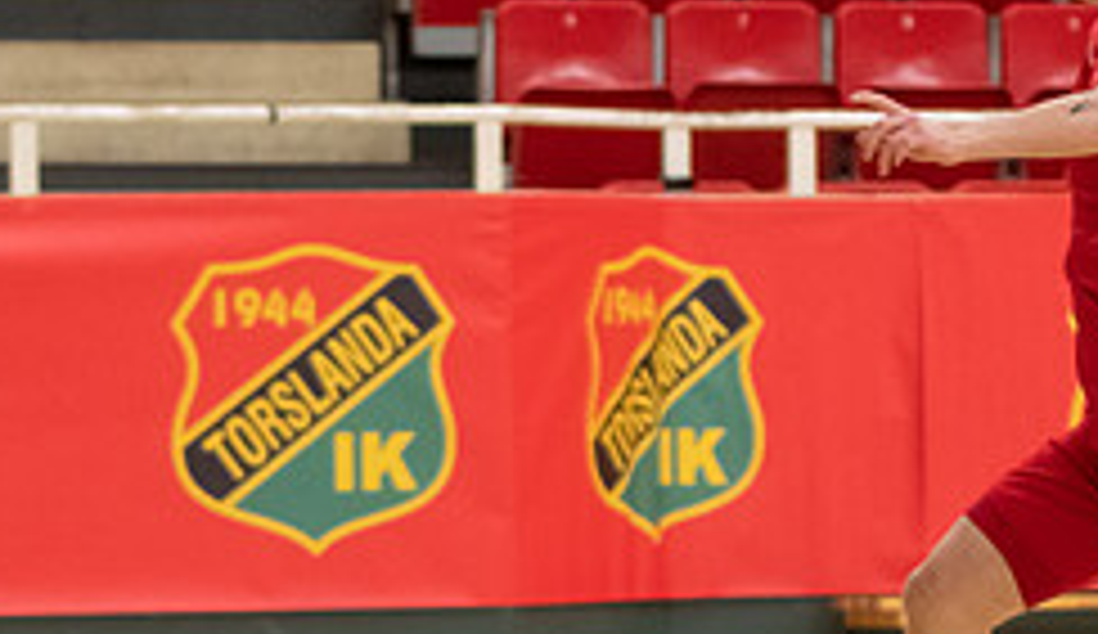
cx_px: 1176
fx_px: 9173
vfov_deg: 3.9
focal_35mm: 313
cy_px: 872
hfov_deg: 6.8
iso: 720
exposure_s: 1/800
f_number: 2.8
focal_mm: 70
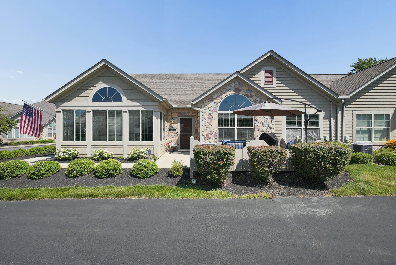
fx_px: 176
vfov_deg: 73.8
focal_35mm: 16
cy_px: 132
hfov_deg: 96.7
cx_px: 198
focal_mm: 11
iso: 640
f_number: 7.1
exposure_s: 1/4000
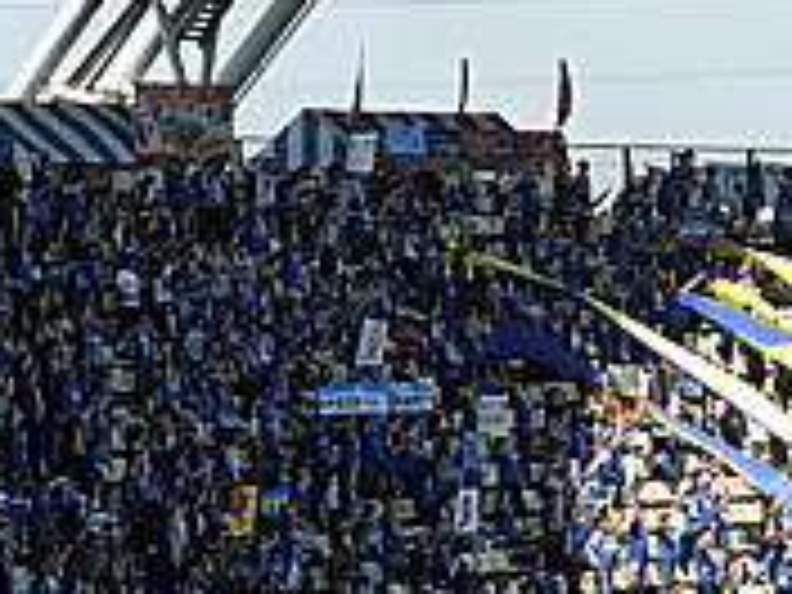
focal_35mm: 246
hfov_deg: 8.0
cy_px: 328
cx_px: 1022
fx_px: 5628
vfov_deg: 6.0
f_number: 5.2
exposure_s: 1/500
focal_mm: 16.1
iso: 160
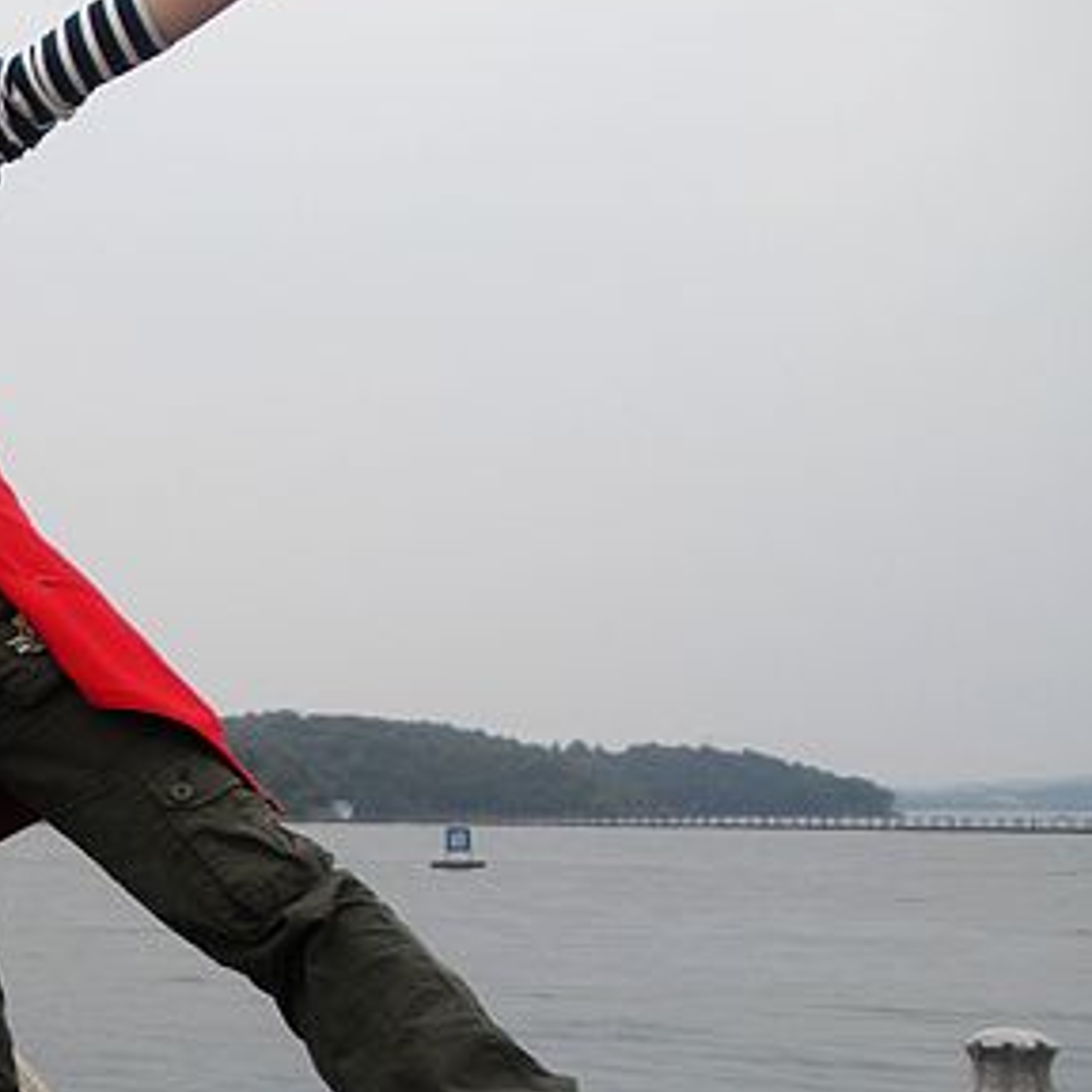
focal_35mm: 79
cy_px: 726
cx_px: -144
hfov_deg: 20.7
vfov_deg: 21.8
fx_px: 2820
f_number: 3.5
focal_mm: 6.3
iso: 64
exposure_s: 1/122
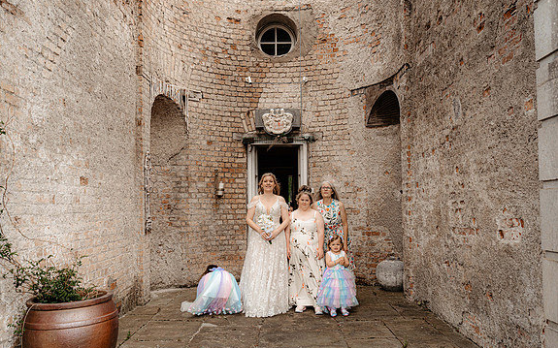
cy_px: 184
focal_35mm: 36
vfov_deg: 35.3
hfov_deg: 54.0
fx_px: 547
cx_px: 278
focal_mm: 35
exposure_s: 1/320
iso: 200
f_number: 5
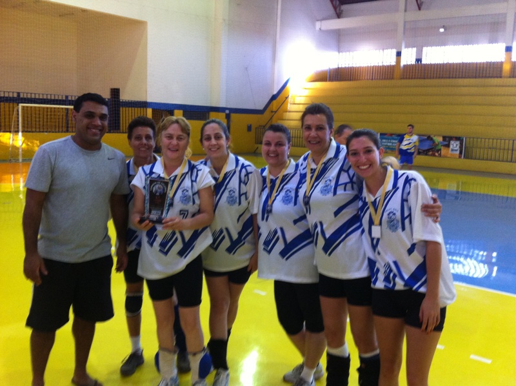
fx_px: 521
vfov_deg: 40.6
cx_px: 258
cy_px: 193
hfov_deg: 52.7
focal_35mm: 35
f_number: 2.8
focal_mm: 3.85
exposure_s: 1/15
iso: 200
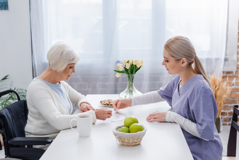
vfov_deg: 27.0
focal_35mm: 50
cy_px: 80
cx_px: 120
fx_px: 332
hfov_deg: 39.6
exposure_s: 1/160
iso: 320
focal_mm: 50
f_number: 3.5
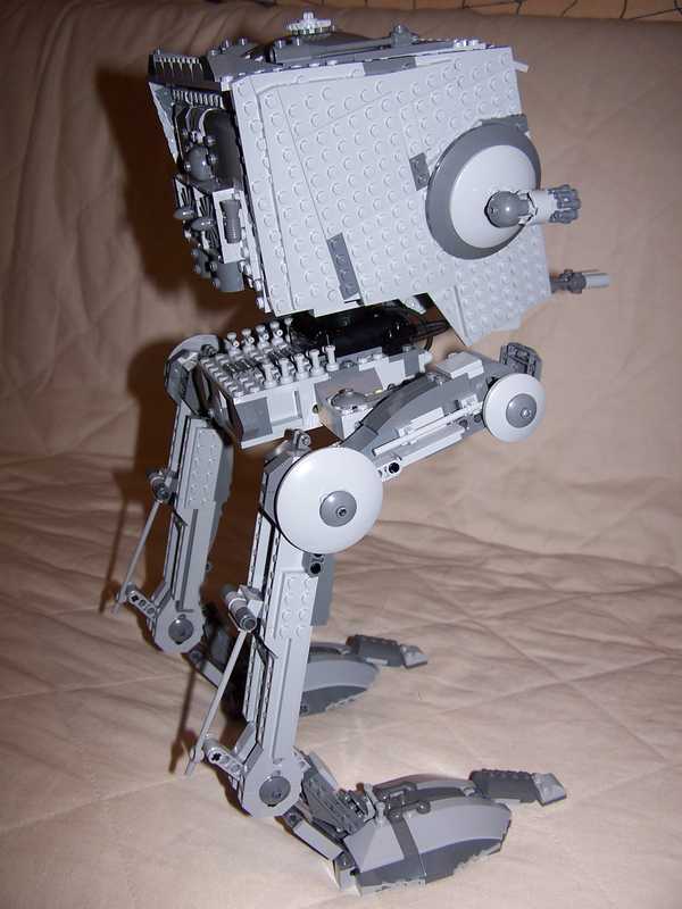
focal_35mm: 38
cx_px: 341
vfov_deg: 49.0
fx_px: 998
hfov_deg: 37.7
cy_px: 454
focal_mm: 6.3
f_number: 2.8
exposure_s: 1/60
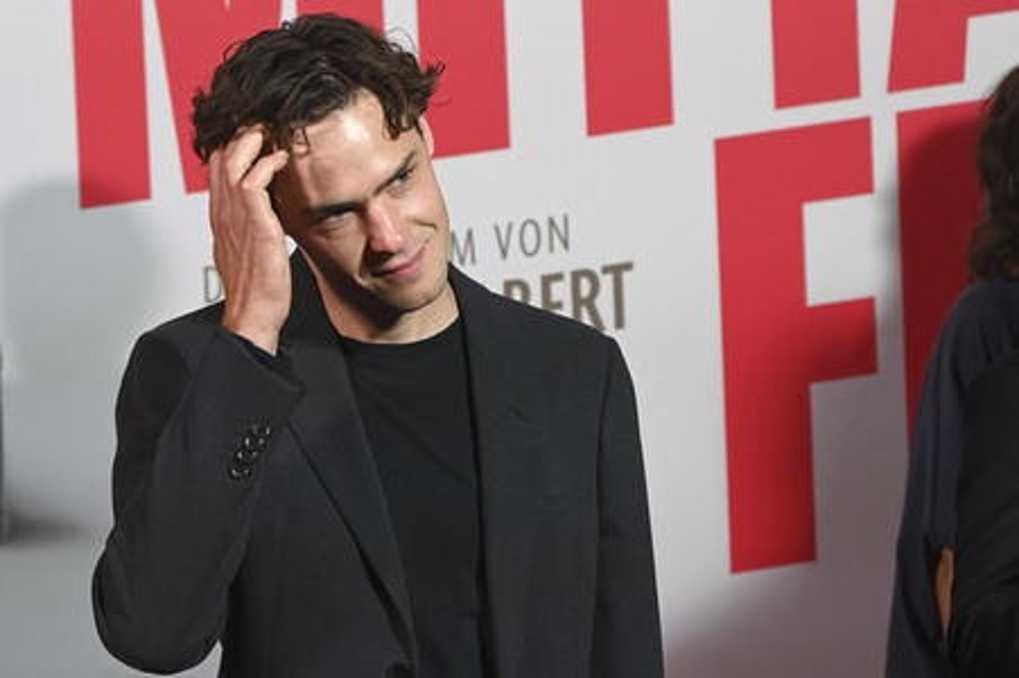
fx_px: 2065
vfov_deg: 18.6
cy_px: 339
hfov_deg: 27.7
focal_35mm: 73
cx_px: 510
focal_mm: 73
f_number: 6
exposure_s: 1/160
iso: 1250
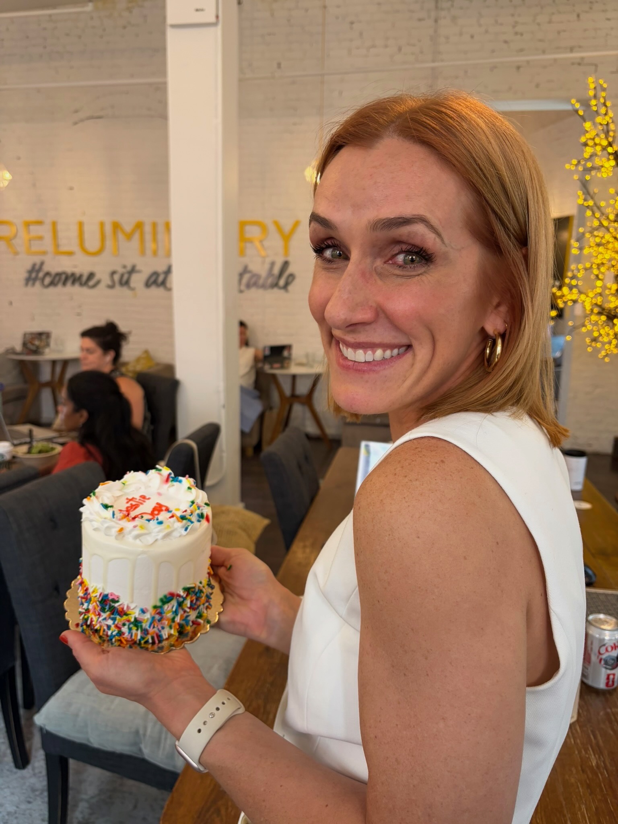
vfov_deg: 67.3
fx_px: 619
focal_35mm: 26
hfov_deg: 53.1
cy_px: 412
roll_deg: -0.8
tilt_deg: -10.8
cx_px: 309
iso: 125
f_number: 1.6
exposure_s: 1/60
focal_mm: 5.96
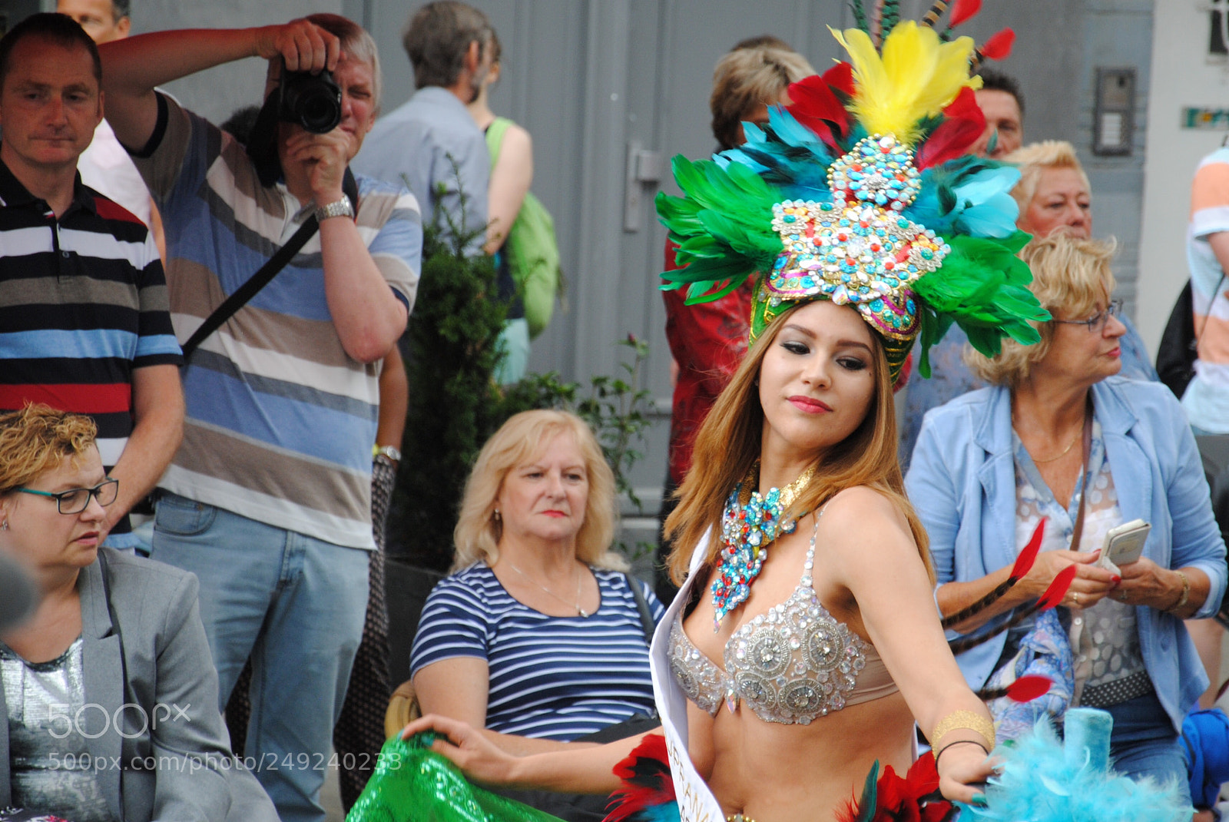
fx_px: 5382
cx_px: 614
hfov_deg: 13.0
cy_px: 411
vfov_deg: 8.7
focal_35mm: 158
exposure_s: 1/125
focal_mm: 105
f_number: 5.6
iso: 320
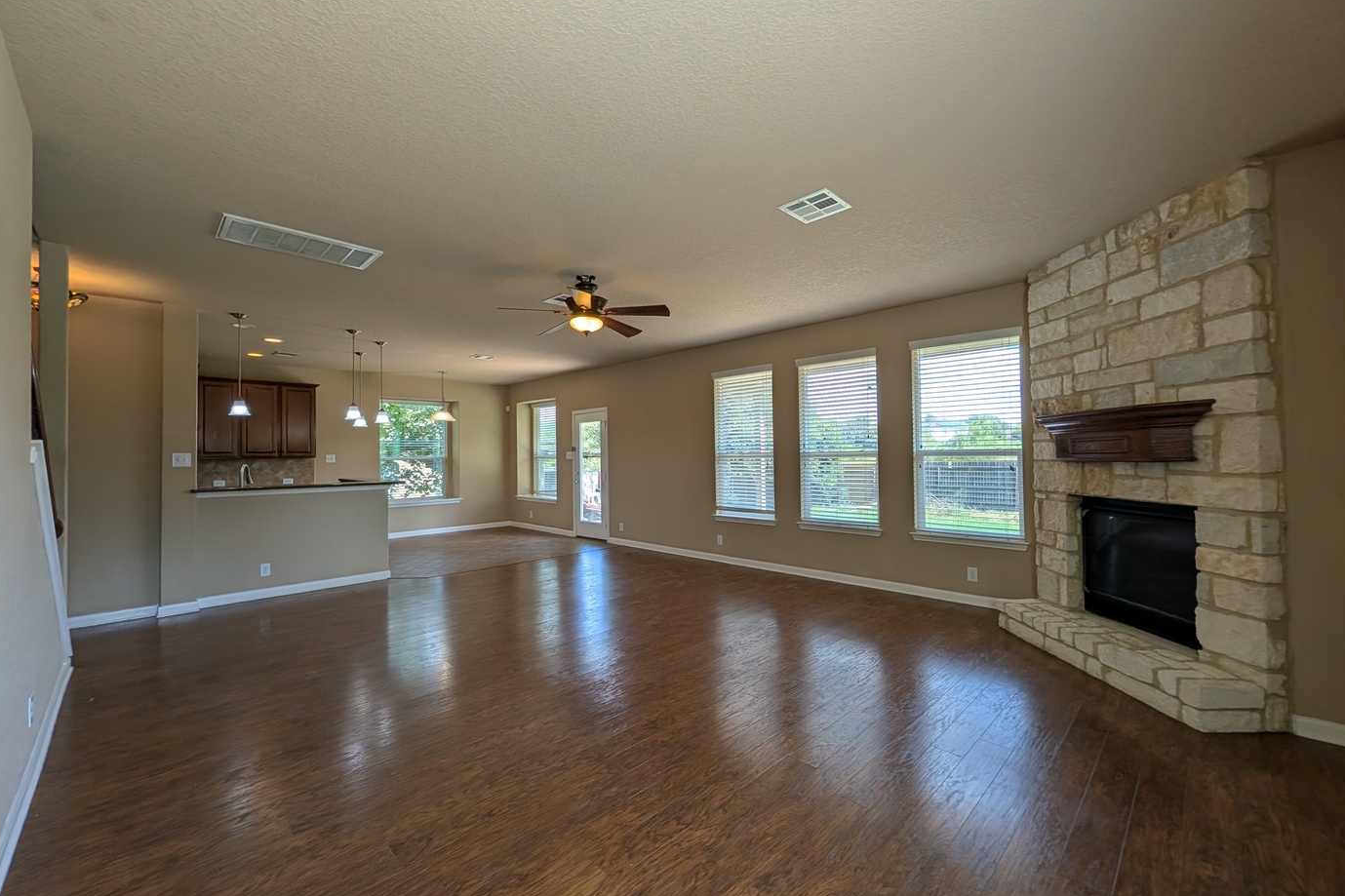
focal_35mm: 13
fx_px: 486
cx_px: 661
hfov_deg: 108.3
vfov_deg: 85.4
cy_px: 450
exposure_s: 1/248
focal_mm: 2.02
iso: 46
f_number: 1.7
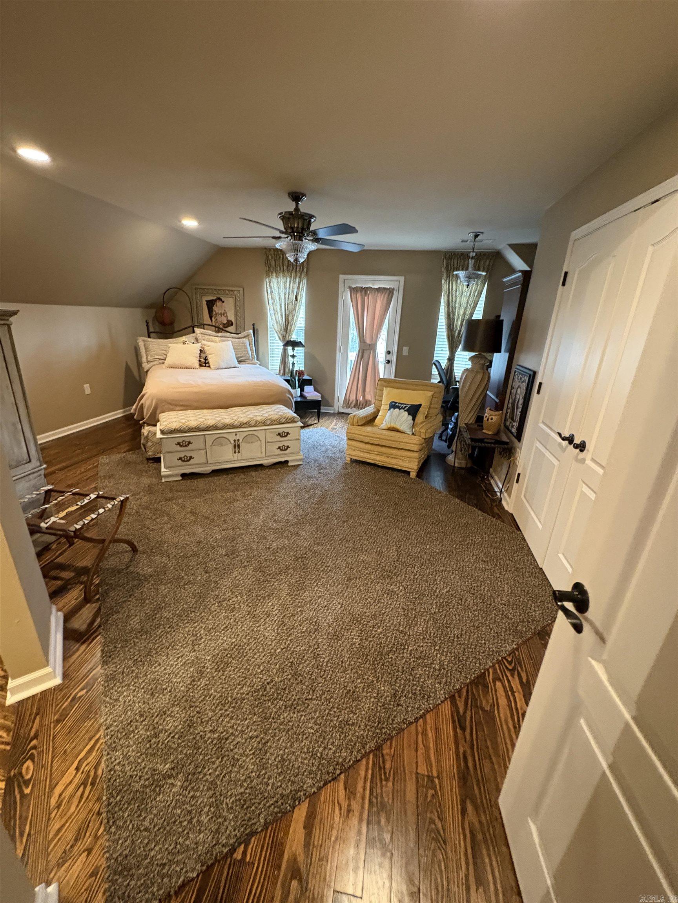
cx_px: 339
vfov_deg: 102.1
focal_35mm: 14
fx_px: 366
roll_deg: -3.1
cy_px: 452
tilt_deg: -19.1
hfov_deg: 85.7
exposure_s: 1/52
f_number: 2.2
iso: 800
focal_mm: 2.22
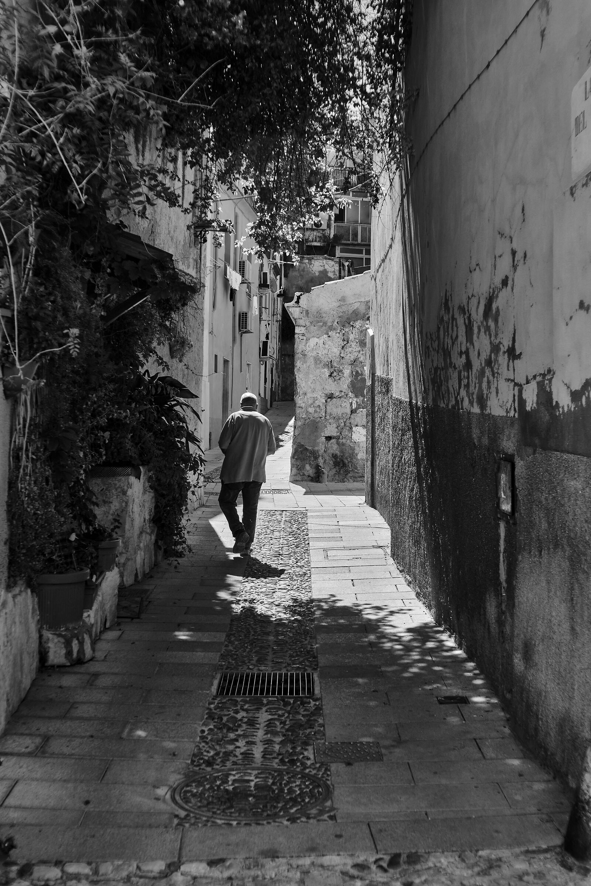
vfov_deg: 53.1
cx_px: 296
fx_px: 886
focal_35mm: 36
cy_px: 443
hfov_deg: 36.9
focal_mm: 24
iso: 200
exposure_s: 1/500
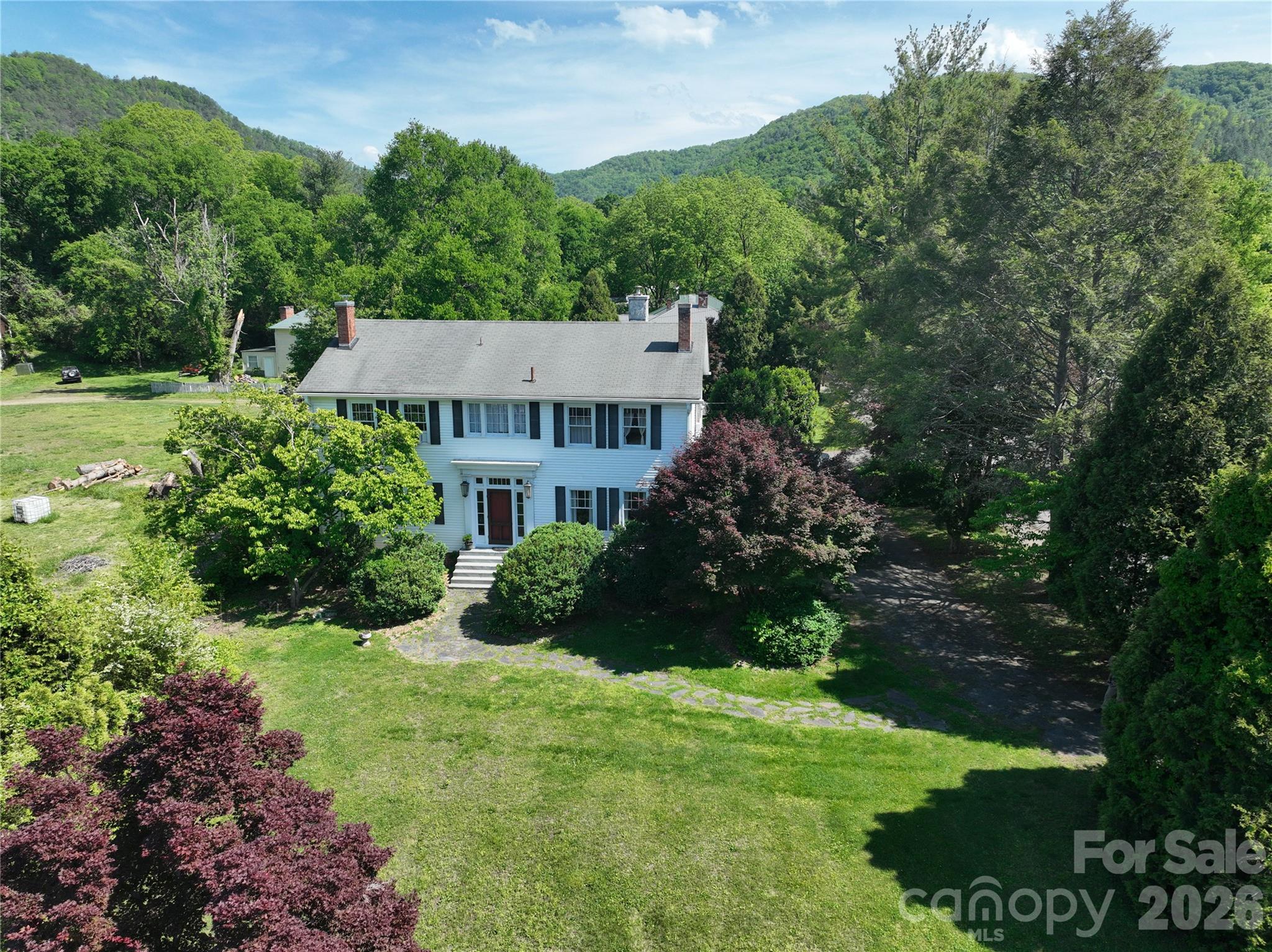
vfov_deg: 56.8
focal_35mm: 24
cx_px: 636
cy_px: 476
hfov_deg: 71.6
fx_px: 881
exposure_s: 1/1600
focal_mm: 12.29
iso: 140
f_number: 2.8
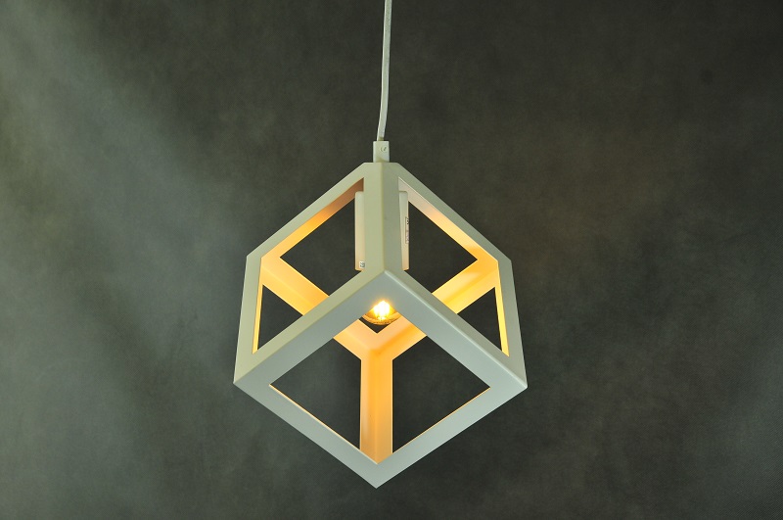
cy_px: 260
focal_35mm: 68
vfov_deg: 20.1
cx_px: 392
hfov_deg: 29.9
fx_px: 1466
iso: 320
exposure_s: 1/125
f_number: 5.6
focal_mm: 45
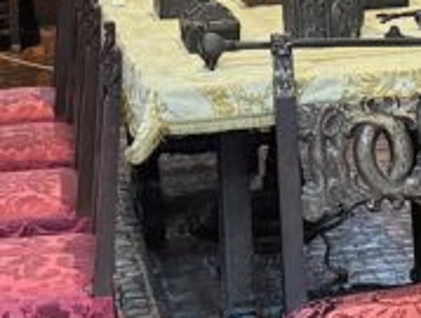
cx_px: 489
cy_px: -104
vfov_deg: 10.6
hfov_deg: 14.0
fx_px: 1670
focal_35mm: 137
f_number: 1.78
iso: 800
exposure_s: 1/41
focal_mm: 6.76
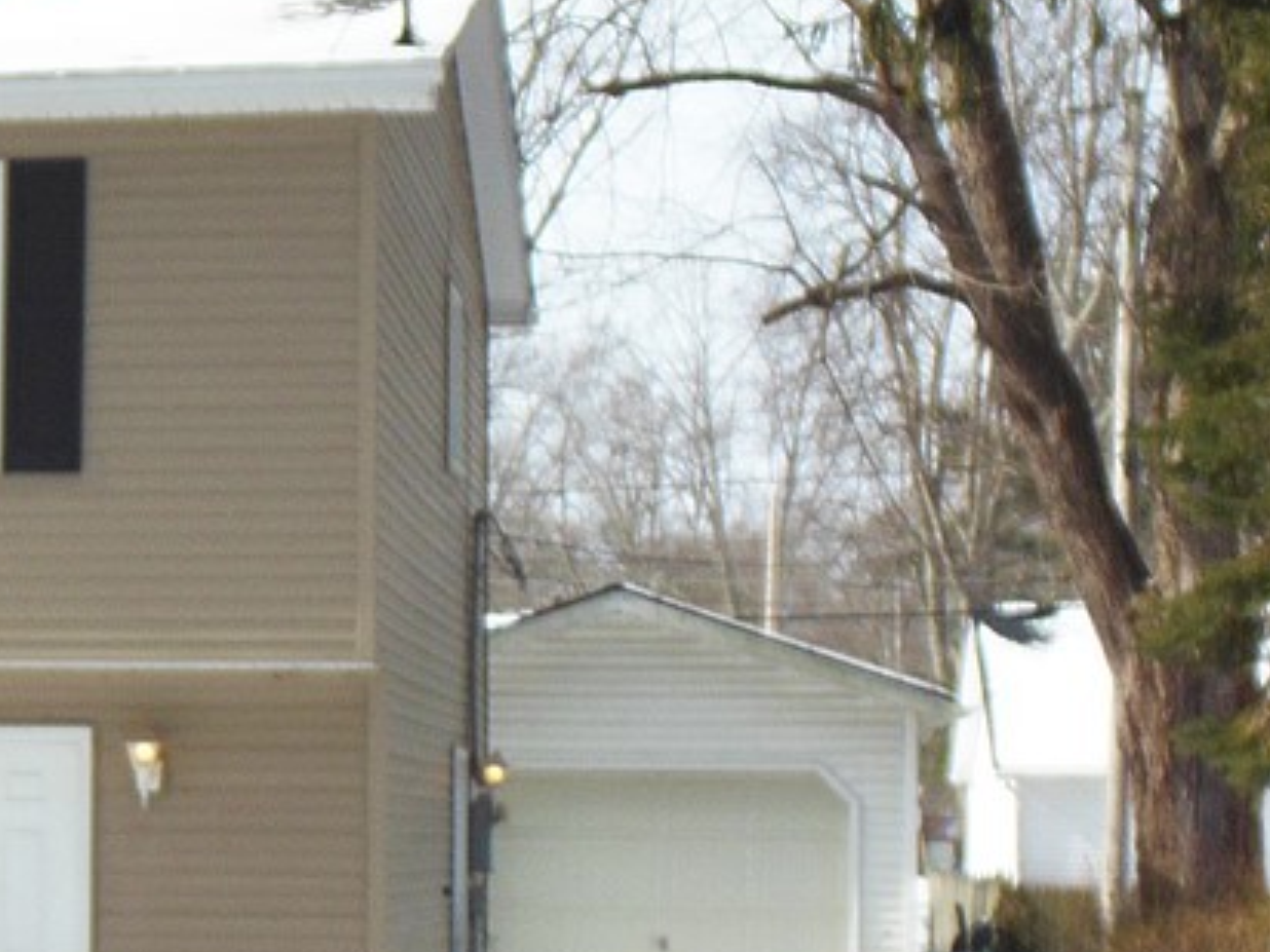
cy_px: 604
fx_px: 3926
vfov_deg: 13.8
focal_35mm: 107
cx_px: -68
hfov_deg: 17.8
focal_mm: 7.7
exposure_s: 1/1000
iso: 125
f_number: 3.8
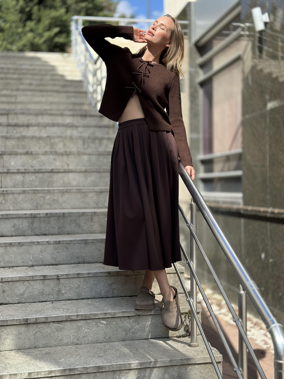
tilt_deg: -1.4
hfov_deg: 30.3
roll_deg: +0.6
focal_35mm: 48
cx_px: 142
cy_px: 190
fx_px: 525
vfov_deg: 39.7
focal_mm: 6.86
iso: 80
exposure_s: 1/2304
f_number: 1.78
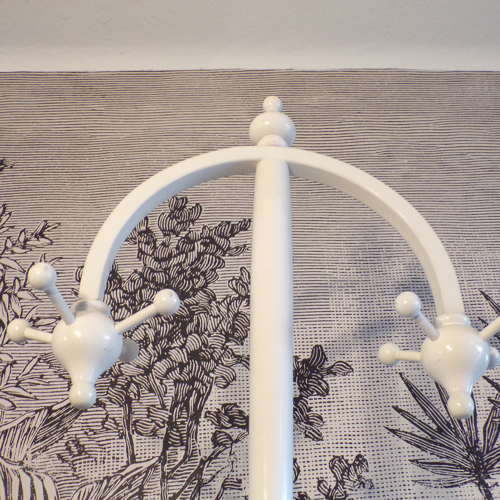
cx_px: 268
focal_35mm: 44
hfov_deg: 38.3
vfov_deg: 38.3
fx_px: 719
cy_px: 249
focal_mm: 6.6
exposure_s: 1/17
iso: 344
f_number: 3.3
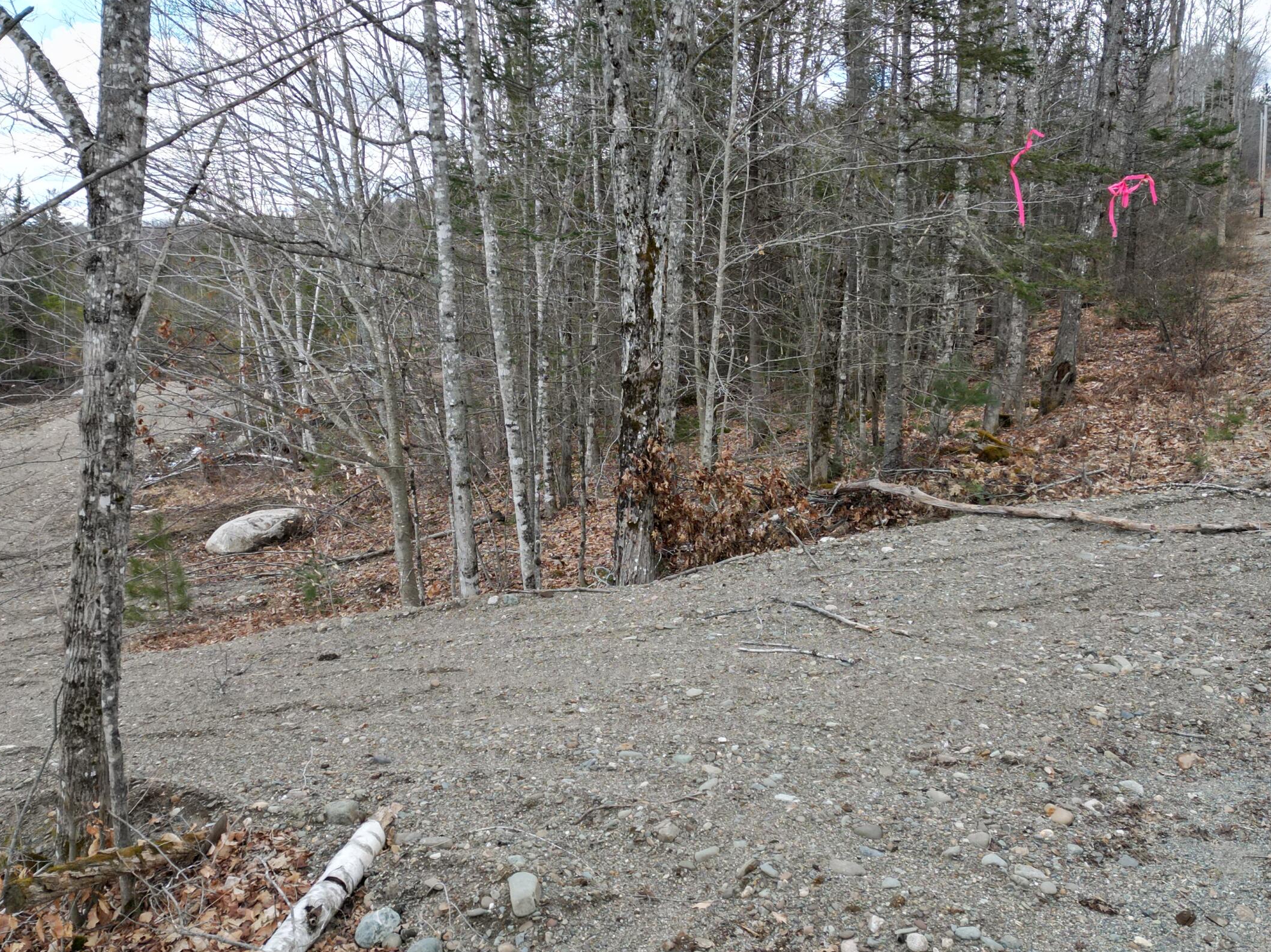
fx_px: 1248
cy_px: 430
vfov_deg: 41.7
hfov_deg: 54.0
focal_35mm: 34
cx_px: 646
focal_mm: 6.72
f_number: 1.7
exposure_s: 1/1250
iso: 200
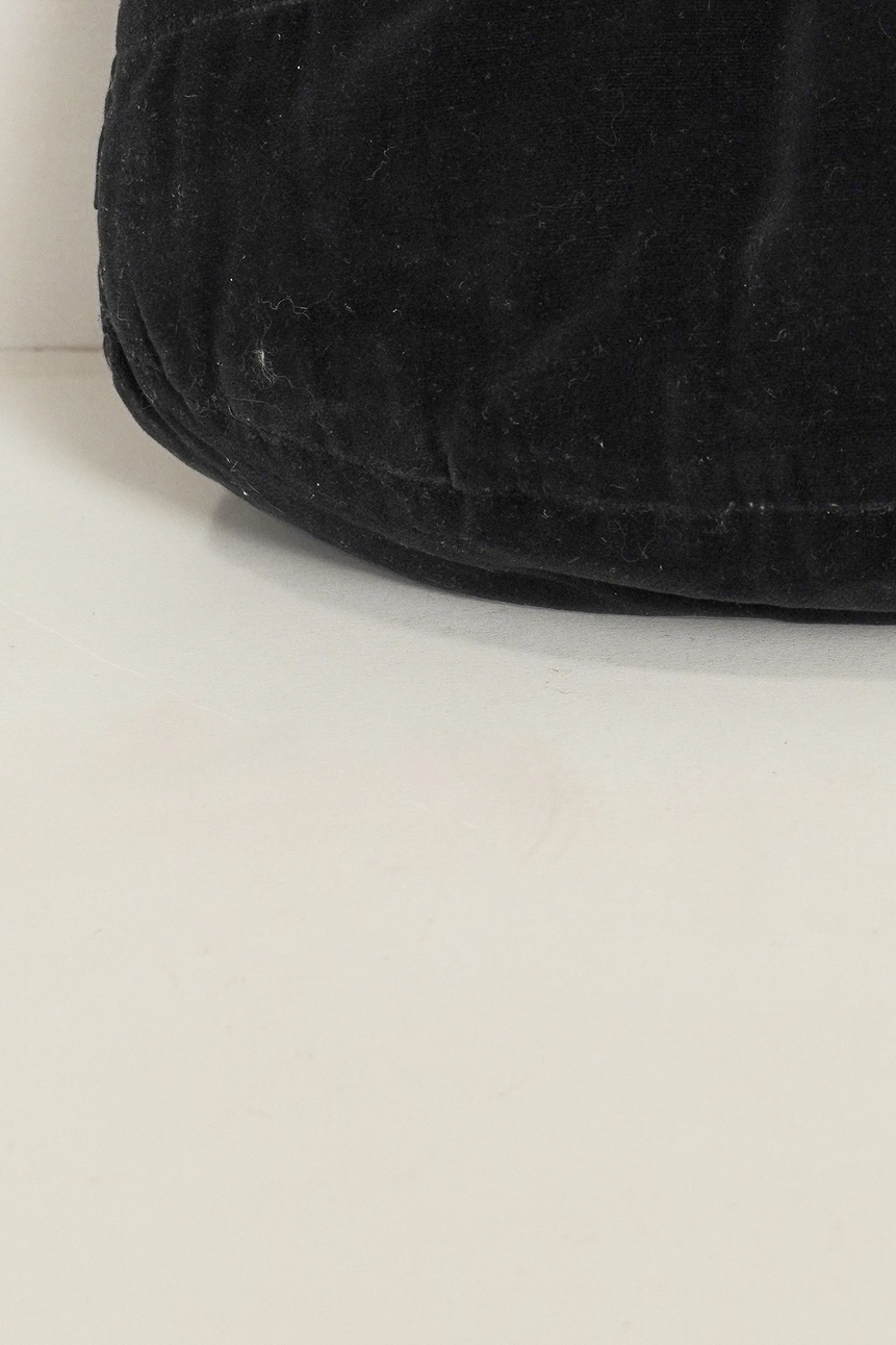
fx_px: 3995
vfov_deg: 18.9
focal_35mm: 107
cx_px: 874
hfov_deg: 12.7
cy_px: 276
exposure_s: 1/100
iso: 400
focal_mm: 32
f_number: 5
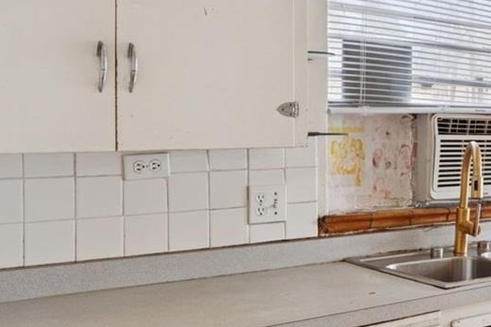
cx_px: 528
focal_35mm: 55
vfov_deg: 24.6
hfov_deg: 32.3
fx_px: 750
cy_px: 145
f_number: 9
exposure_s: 1/40
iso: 400
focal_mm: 18
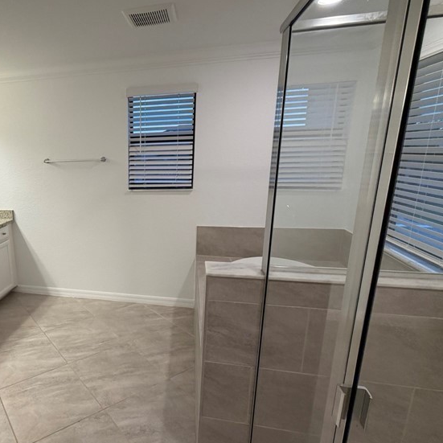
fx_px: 333
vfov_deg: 67.2
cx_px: 99
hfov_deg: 62.5
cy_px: 230
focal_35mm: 23
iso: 160
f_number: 2.2
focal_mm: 2.22
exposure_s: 1/120
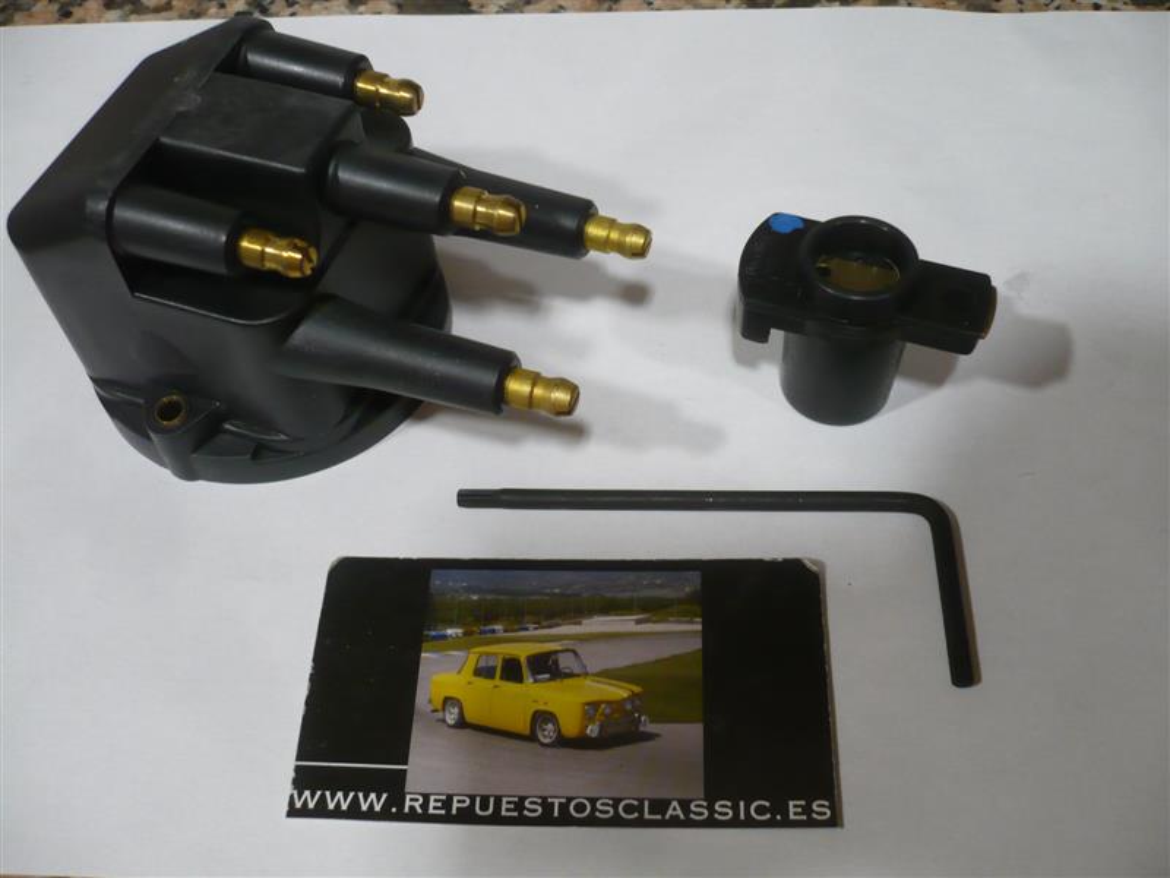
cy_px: 439
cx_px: 585
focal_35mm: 35
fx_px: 1183
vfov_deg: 40.7
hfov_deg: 52.6
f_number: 2.8
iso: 200
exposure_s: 1/20
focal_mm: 5.8
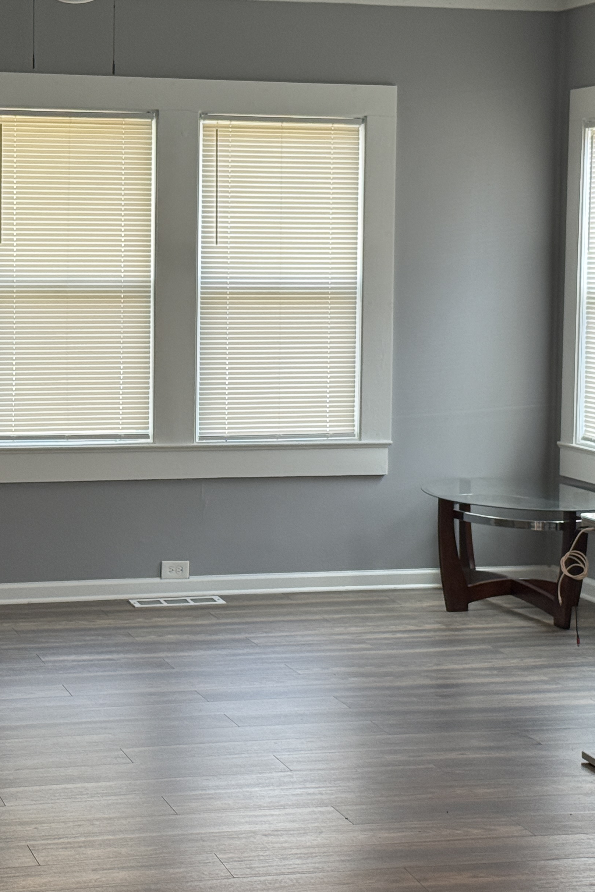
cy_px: 351
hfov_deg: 16.5
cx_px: 264
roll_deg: -0.3
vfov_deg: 24.4
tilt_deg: -2.1
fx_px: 2057
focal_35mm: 83
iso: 80
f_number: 1.78
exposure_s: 1/60
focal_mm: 6.76
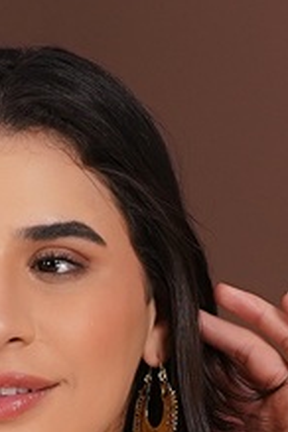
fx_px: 7967
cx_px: 351
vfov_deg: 3.0
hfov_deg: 2.1
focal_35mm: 664
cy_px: 1426
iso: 250
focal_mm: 97
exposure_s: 1/125
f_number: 10
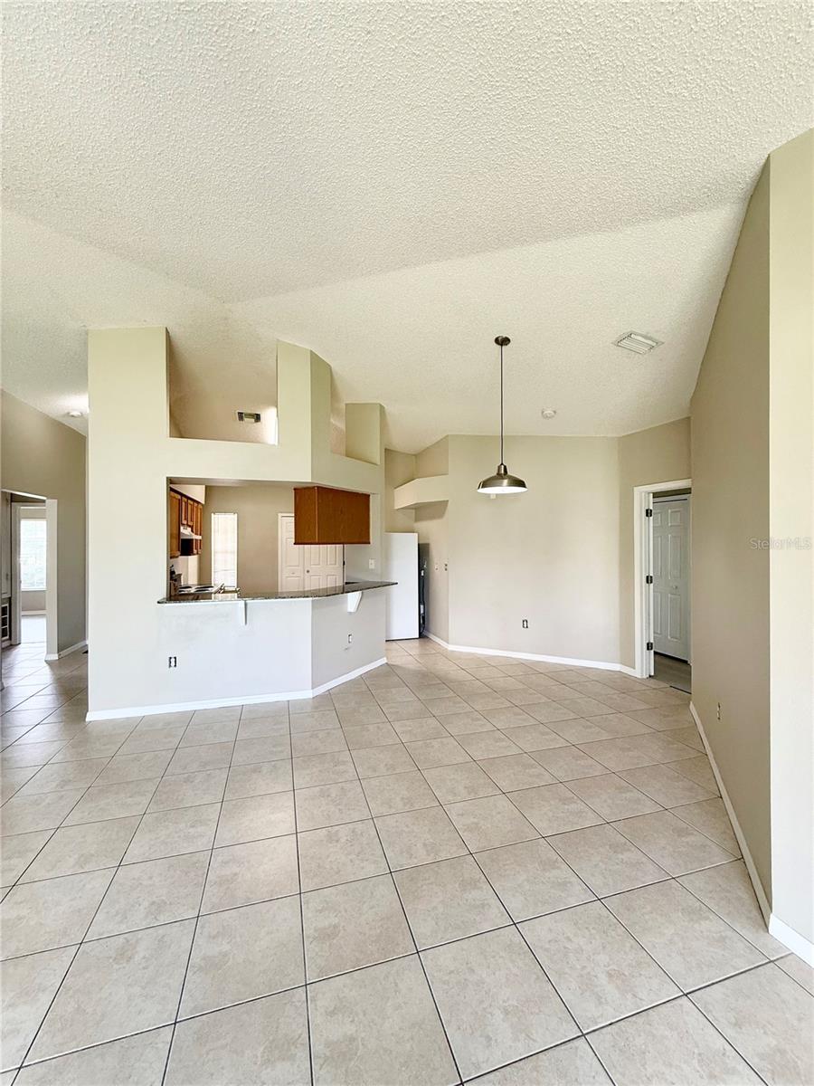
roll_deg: -0.3
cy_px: 543
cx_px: 407
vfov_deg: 102.1
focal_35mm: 14
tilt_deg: +0.2
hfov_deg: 85.7
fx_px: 439
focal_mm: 2.22
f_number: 2.2
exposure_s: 1/99
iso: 125
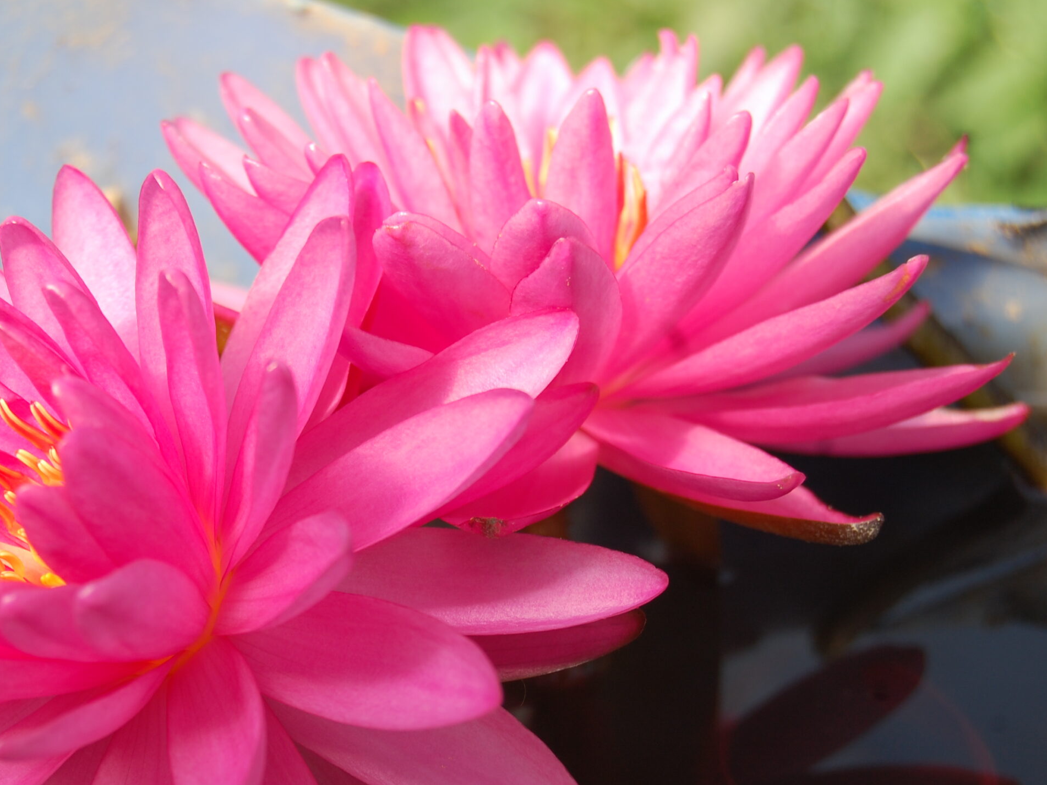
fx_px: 3226
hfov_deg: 18.4
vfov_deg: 13.9
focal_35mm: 107
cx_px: 383
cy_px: 418
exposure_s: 1/200
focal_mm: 55
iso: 200
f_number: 7.1
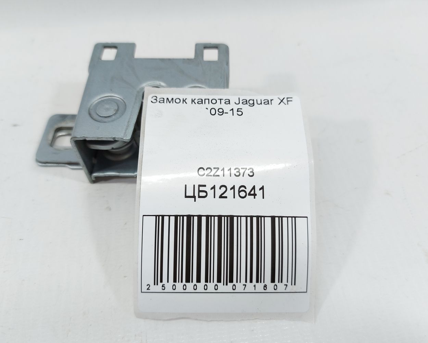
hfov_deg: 66.0
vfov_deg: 54.9
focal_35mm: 26
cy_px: 173
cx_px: 210
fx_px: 329
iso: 40
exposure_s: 1/50
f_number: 1.8
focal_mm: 5.23
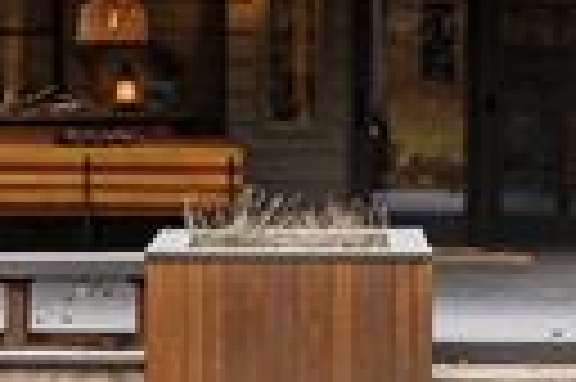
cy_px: -4
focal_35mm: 170
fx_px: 2717
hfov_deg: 12.1
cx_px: 324
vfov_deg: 8.0
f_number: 9
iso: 400
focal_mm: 34
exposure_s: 1/100
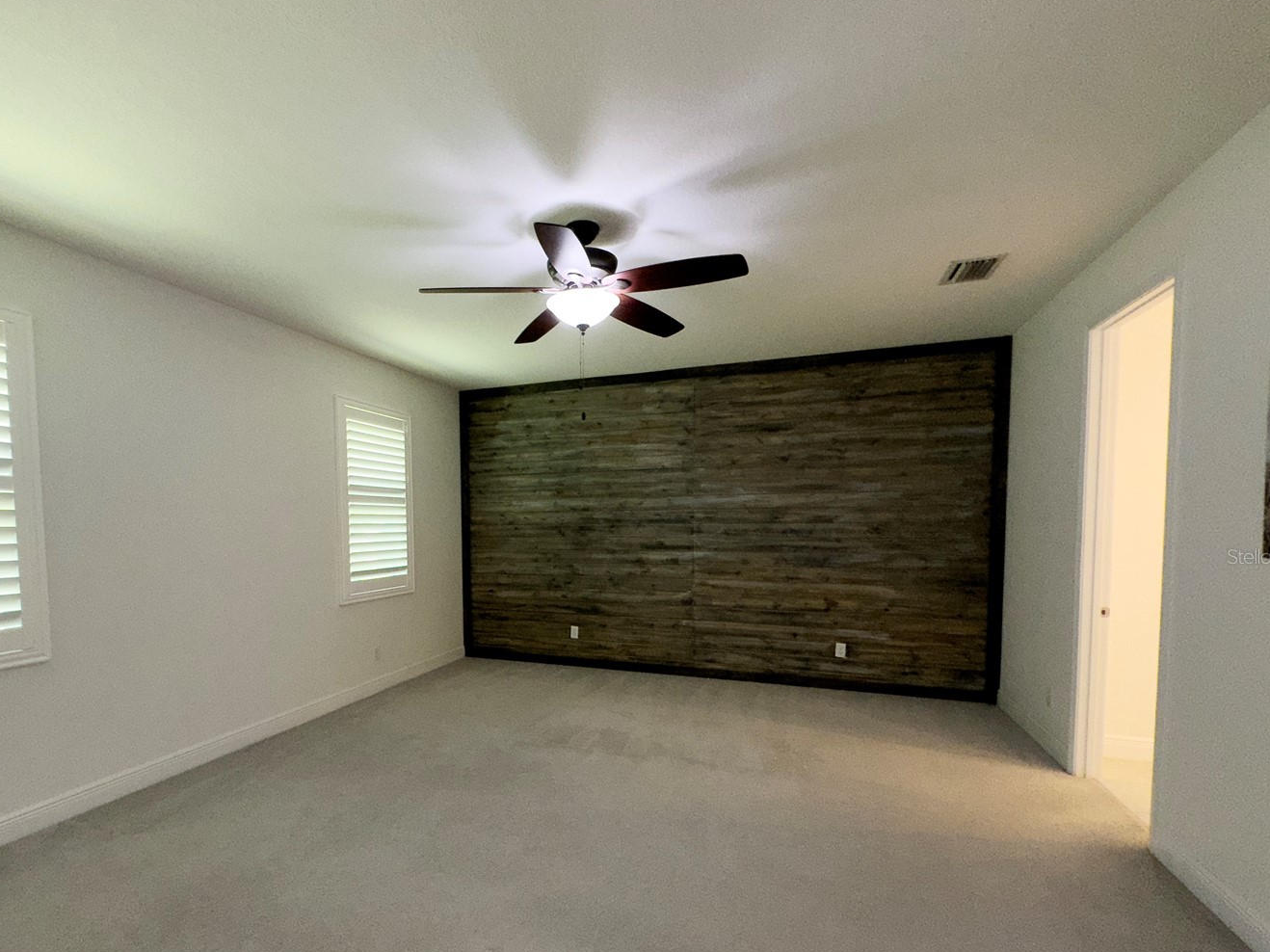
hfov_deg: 90.5
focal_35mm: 17
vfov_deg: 74.1
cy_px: 556
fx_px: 624
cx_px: 547
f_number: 2.2
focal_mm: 2.22
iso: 80
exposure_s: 1/60
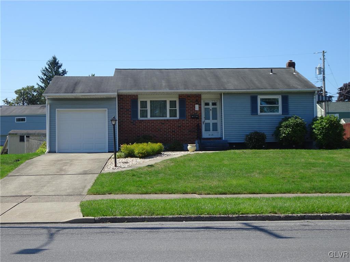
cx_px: 175
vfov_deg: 31.5
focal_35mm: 46
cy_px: 131
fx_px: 465
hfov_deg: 41.2
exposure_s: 1/500
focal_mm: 7.87
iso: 80
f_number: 4.5
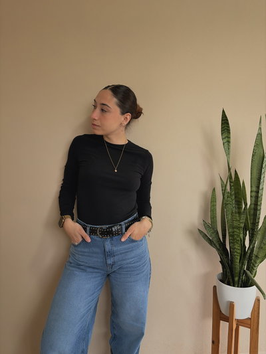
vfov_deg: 67.3
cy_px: 177
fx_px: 266
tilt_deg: -7.2
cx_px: 133
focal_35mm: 26
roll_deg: +1.4
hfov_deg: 53.1
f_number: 1.6
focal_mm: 5.96
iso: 160
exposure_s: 1/121
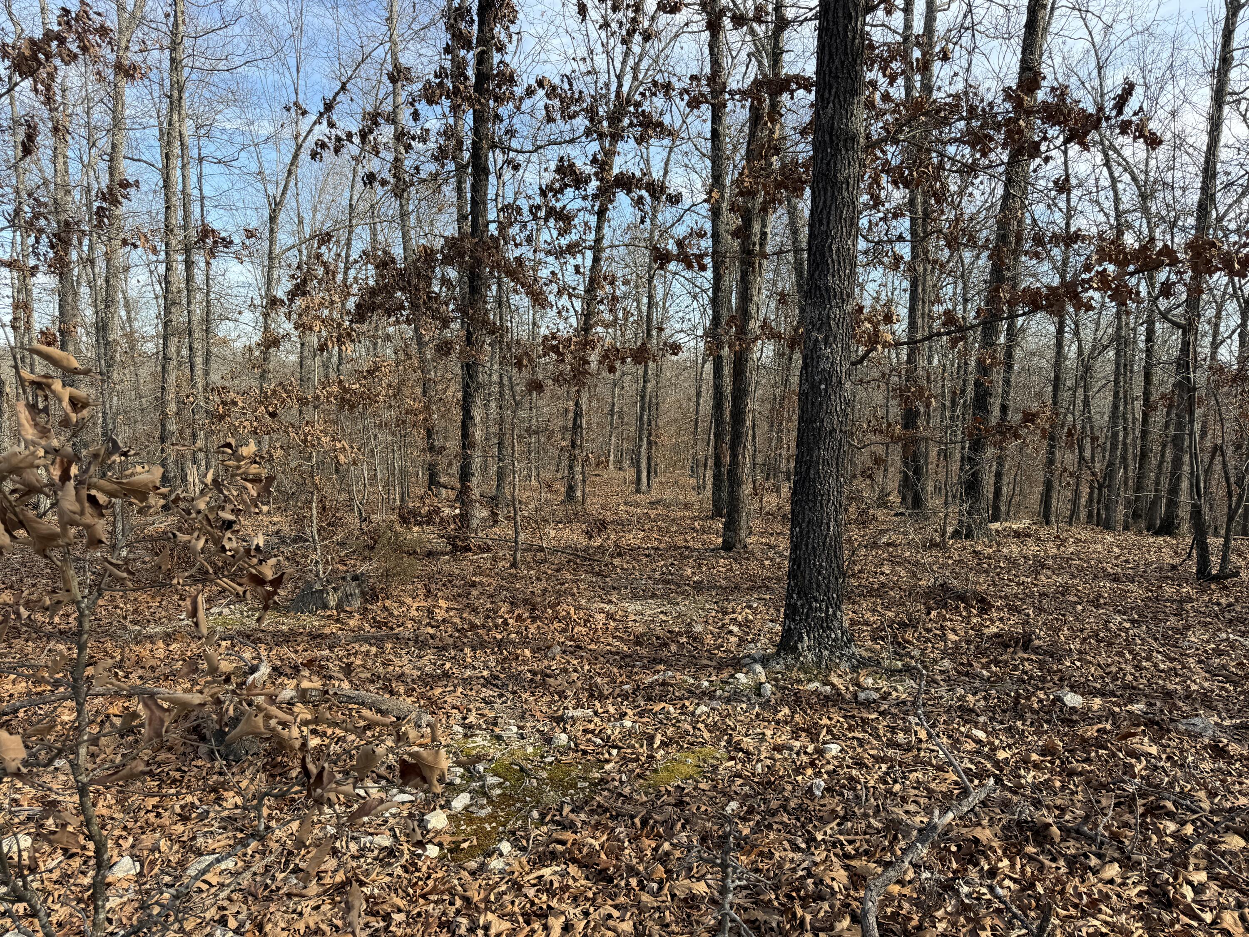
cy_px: 468
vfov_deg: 56.8
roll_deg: -0.2
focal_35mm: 24
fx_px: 866
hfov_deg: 71.6
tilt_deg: -6.8
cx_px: 624
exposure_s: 1/979
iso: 80
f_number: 1.78
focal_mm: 6.76
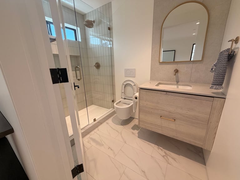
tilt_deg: -15.1
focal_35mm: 14
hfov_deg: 102.1
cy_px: 90
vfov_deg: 85.7
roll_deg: +2.1
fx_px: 97
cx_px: 120
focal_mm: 2.22
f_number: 2.2
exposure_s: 1/120
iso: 200
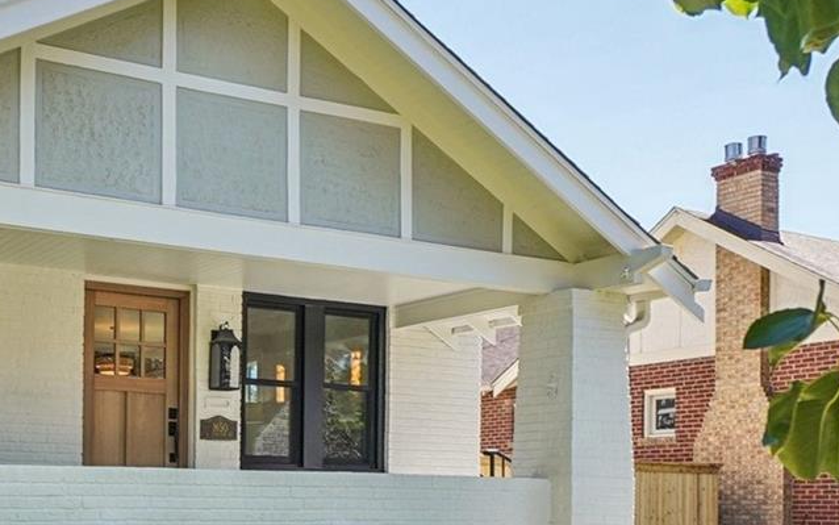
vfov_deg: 27.7
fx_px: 1052
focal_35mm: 46
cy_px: 386
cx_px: 179
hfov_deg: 41.8
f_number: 8
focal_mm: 12
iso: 100
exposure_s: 1/60
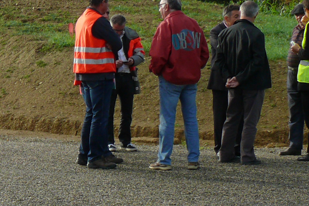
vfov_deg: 10.9
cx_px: -161
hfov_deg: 15.1
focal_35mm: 125
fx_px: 1073
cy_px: 201
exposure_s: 1/250
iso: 100
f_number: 4.5
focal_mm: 7.4
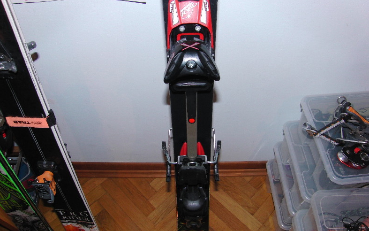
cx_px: 186
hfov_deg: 66.5
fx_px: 282
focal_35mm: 28
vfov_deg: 44.5
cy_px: 108
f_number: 2.8
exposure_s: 1/15
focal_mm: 4.6
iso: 100
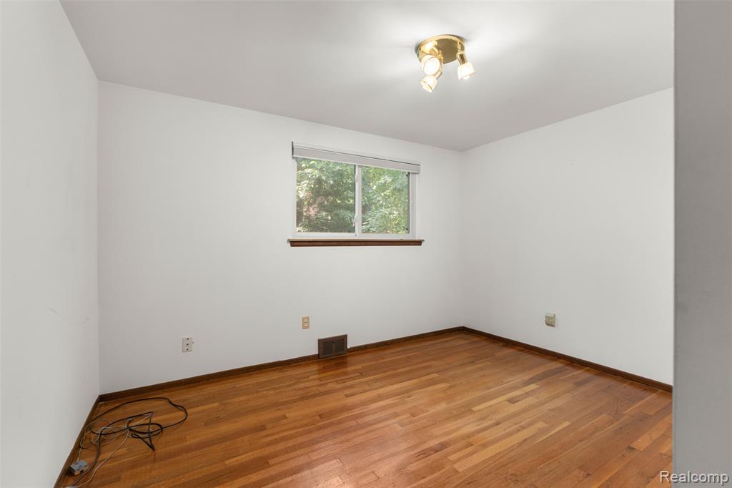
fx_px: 325
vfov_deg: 73.7
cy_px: 244
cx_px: 366
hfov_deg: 96.8
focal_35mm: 16
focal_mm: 16
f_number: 8
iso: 400
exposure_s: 1/1.67
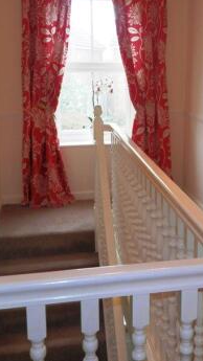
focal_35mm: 46
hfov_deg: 25.4
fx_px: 440
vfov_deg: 44.5
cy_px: 153
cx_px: 167
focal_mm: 4.5
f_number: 3
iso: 100
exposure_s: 1/30
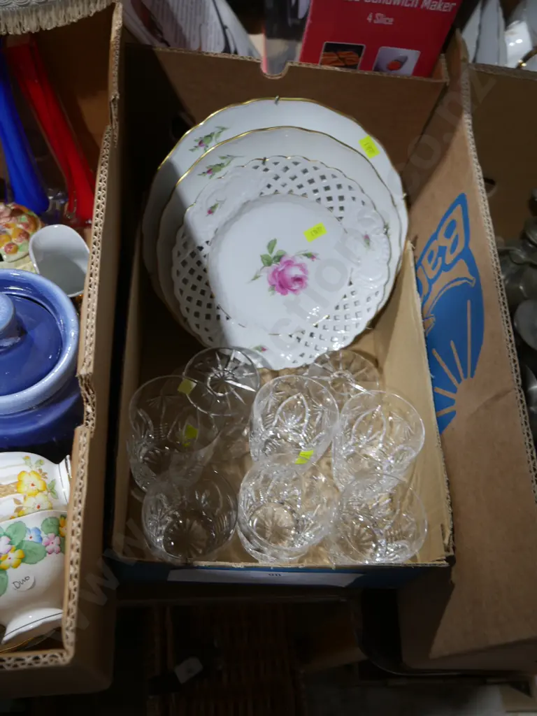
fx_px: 662
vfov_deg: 56.8
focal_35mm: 32
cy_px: 358
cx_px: 268
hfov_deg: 44.2
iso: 320
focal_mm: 16
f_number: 3.6
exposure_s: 1/60
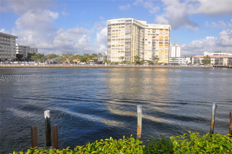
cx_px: 116
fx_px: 174
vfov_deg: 47.8
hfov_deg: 67.4
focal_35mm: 27
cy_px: 77
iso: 200
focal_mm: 18
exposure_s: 1/160
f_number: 13
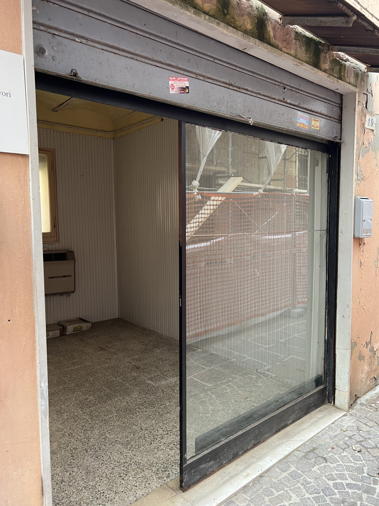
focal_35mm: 26
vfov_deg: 67.3
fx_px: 380
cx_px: 190
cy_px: 253
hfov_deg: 53.1
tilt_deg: -2.9
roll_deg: -0.2
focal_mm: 5.7
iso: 125
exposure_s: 1/94
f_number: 1.5
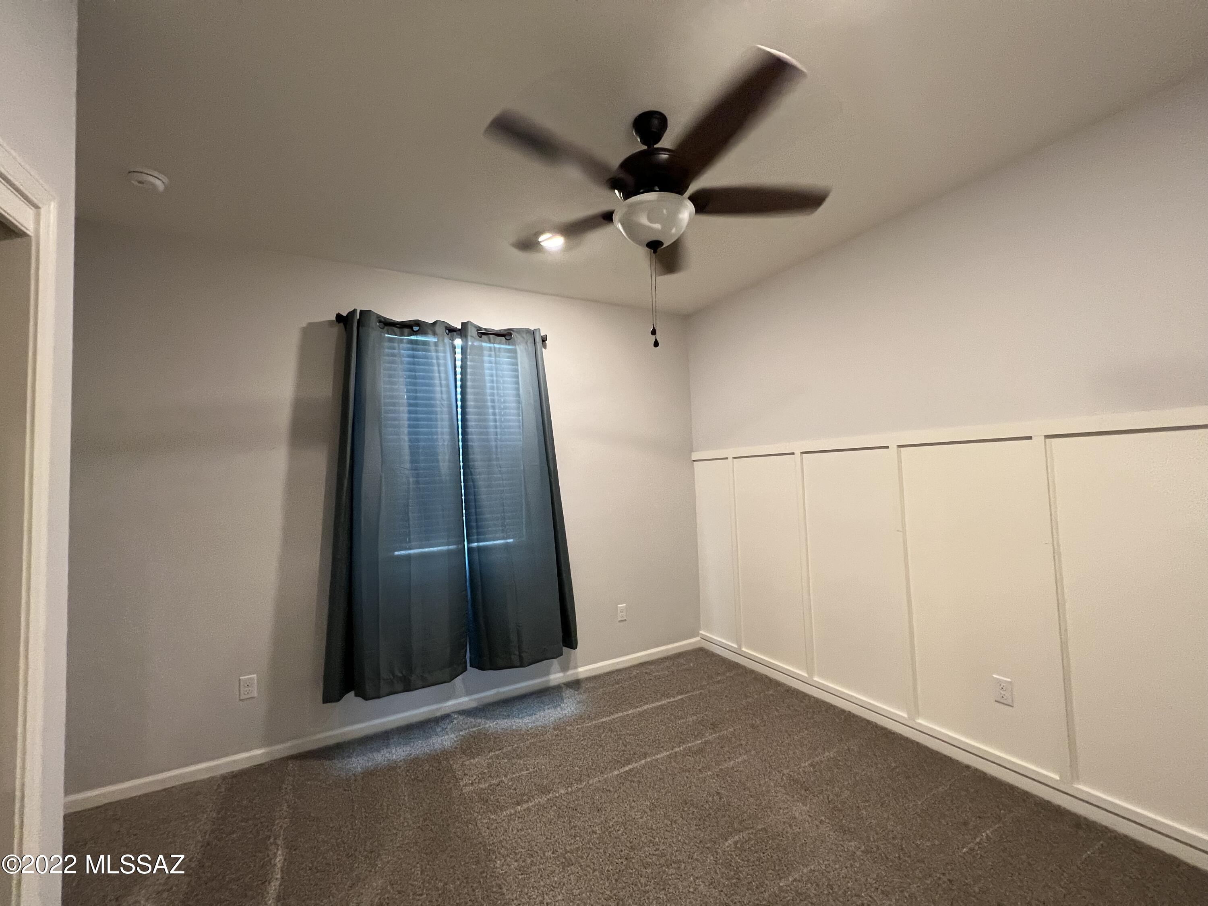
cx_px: 604
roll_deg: +1.4
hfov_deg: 106.2
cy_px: 453
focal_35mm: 13
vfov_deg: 89.9
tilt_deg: +2.9
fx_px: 454
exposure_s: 1/60
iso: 320
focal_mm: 1.57
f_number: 1.8
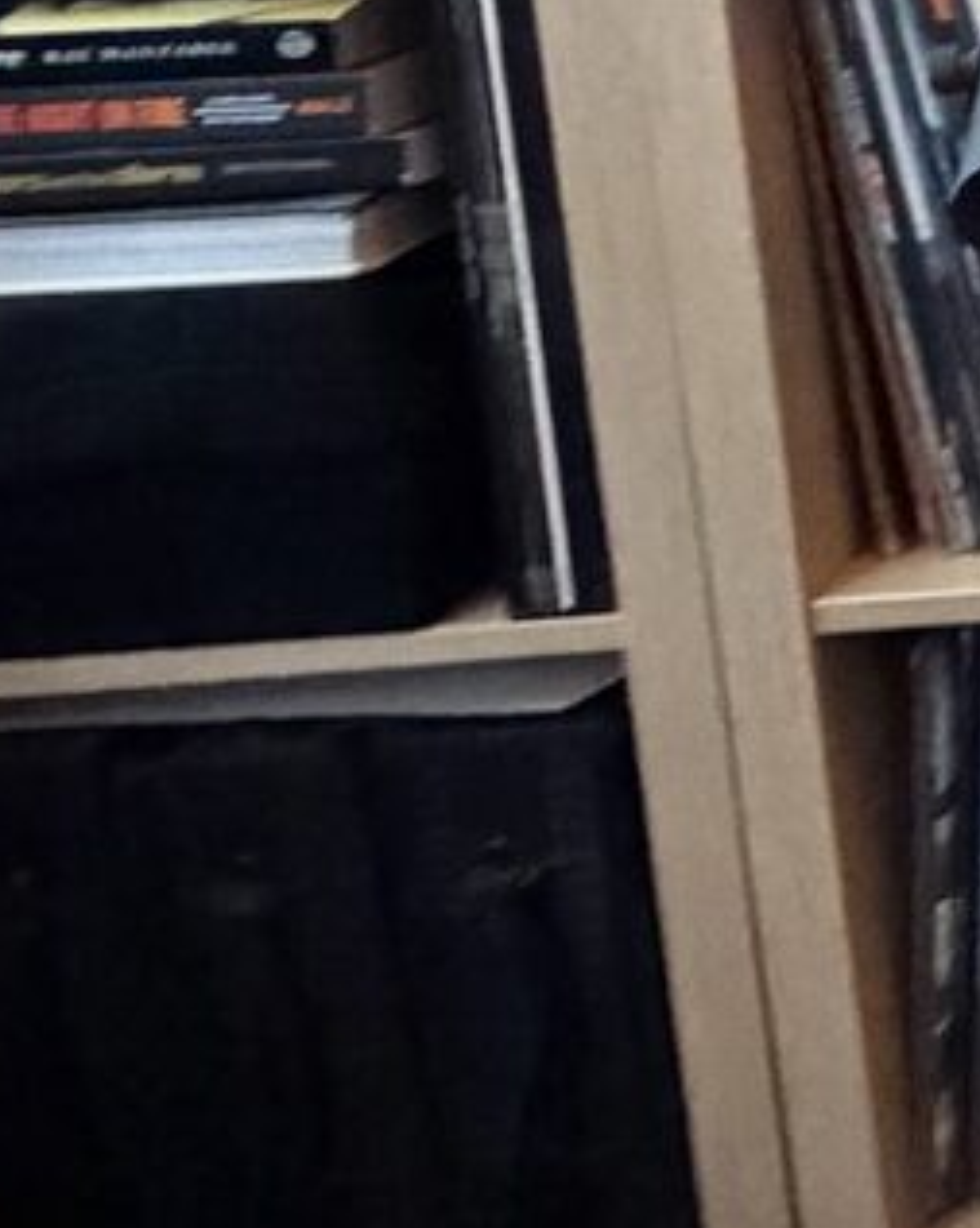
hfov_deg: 13.4
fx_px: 2505
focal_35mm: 69
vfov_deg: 25.0
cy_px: -229
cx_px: 2553
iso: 1250
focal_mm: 2.22
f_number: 2.2
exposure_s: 1/56
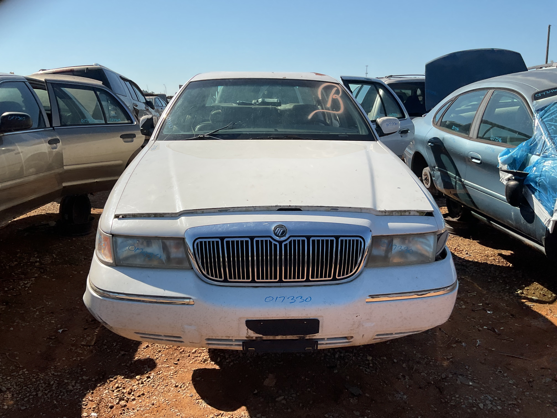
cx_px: 278
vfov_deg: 48.2
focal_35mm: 29
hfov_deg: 61.7
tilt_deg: -10.7
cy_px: 209
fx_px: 467
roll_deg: +0.5
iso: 16
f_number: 1.8
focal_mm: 3
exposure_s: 1/2538
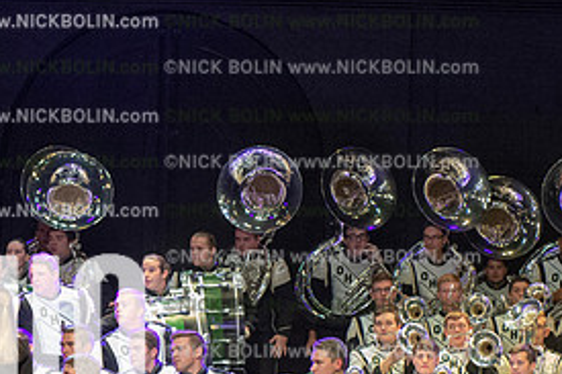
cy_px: 352
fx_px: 4602
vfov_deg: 4.6
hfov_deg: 7.0
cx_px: 0
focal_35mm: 295
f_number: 5.6
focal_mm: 140
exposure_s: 1/200
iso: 8000
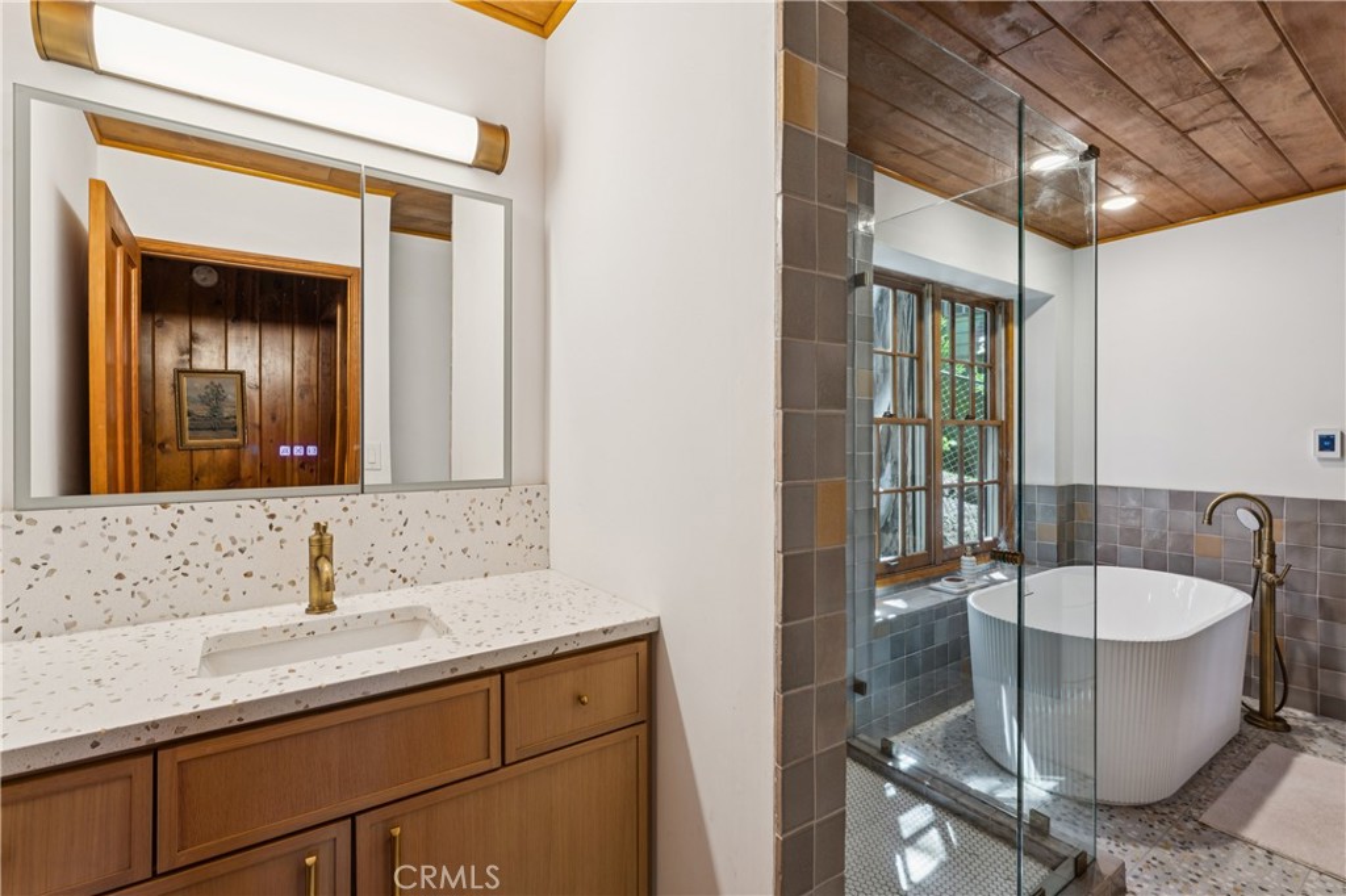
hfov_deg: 96.0
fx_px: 605
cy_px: 448
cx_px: 673
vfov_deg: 73.0
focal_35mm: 16
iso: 100
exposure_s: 1/2
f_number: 13
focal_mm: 16.2
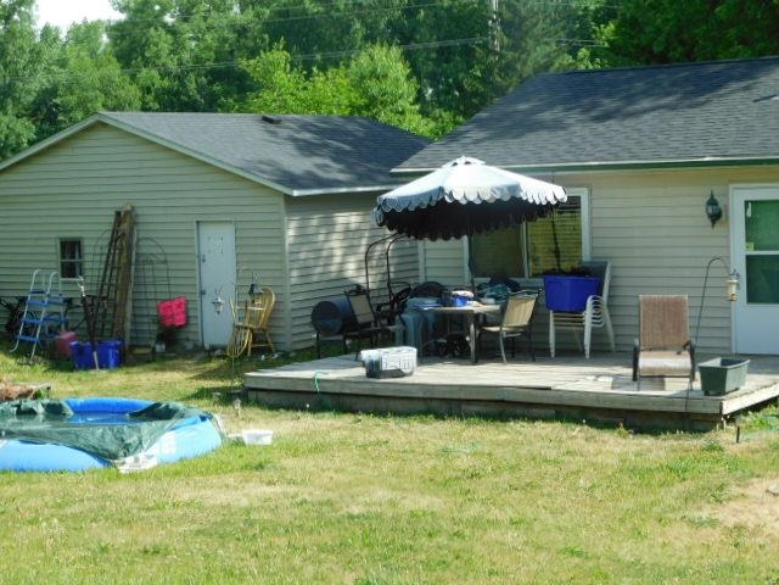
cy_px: 292
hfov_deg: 27.4
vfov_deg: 20.7
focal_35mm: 71
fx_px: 1598
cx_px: 390
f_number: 4.3
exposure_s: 1/400
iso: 125
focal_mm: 12.6
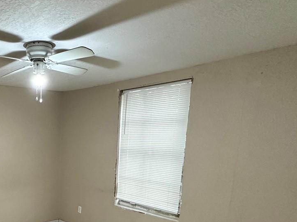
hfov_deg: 52.2
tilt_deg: -11.2
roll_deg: -1.2
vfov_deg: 43.0
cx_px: 36
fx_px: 266
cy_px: 183
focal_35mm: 31
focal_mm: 2.22
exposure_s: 1/60
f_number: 2.2
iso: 400
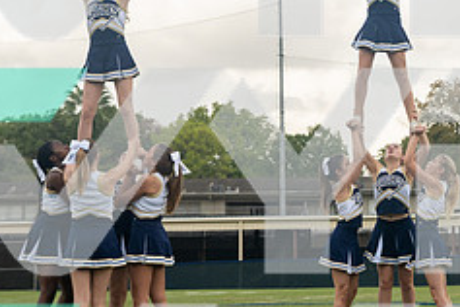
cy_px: 172
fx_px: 1623
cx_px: 378
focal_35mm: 127
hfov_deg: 16.0
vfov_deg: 10.8
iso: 800
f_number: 3.5
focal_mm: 52
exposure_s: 1/800
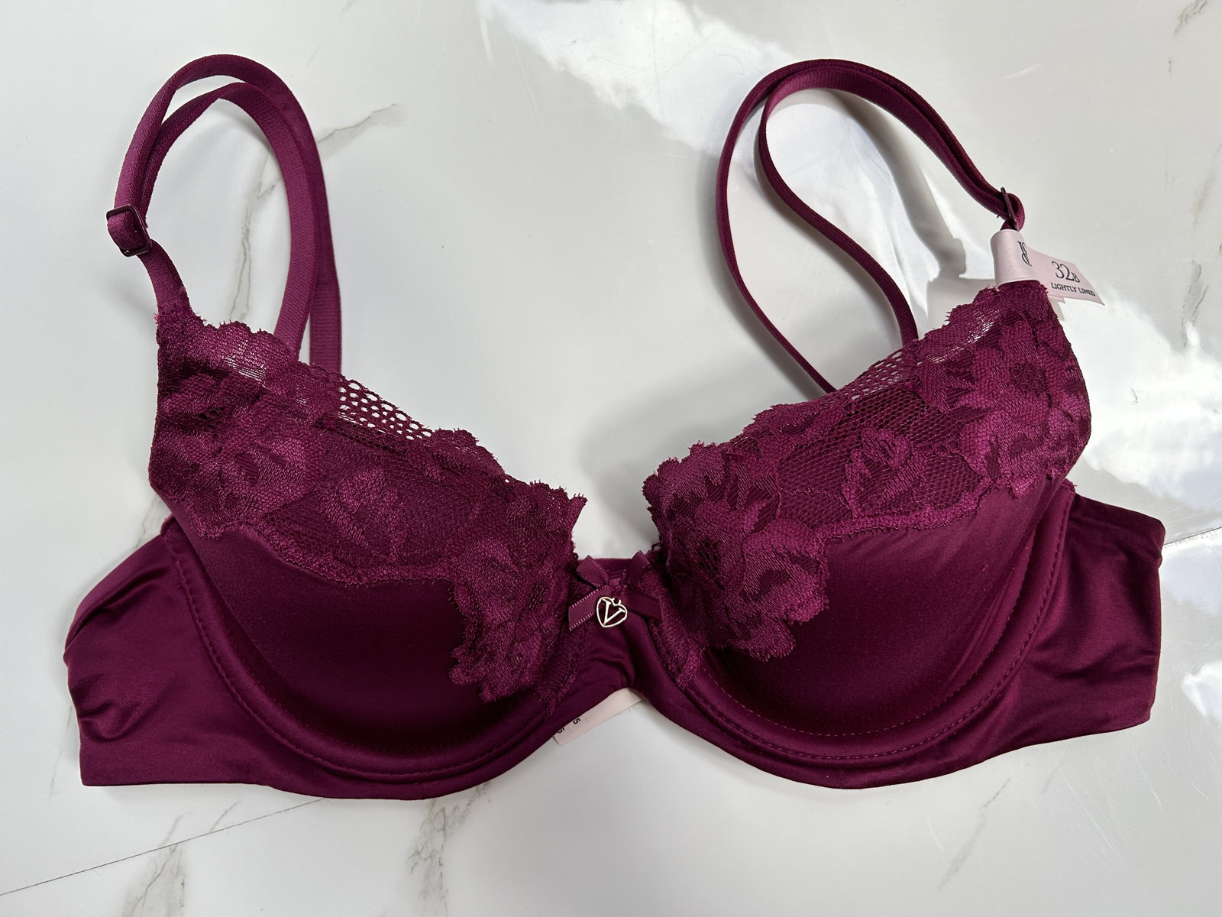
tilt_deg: -87.1
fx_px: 918
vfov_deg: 53.1
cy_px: 458
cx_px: 611
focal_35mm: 26
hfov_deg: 67.3
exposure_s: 1/458
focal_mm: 5.7
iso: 50
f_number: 1.5
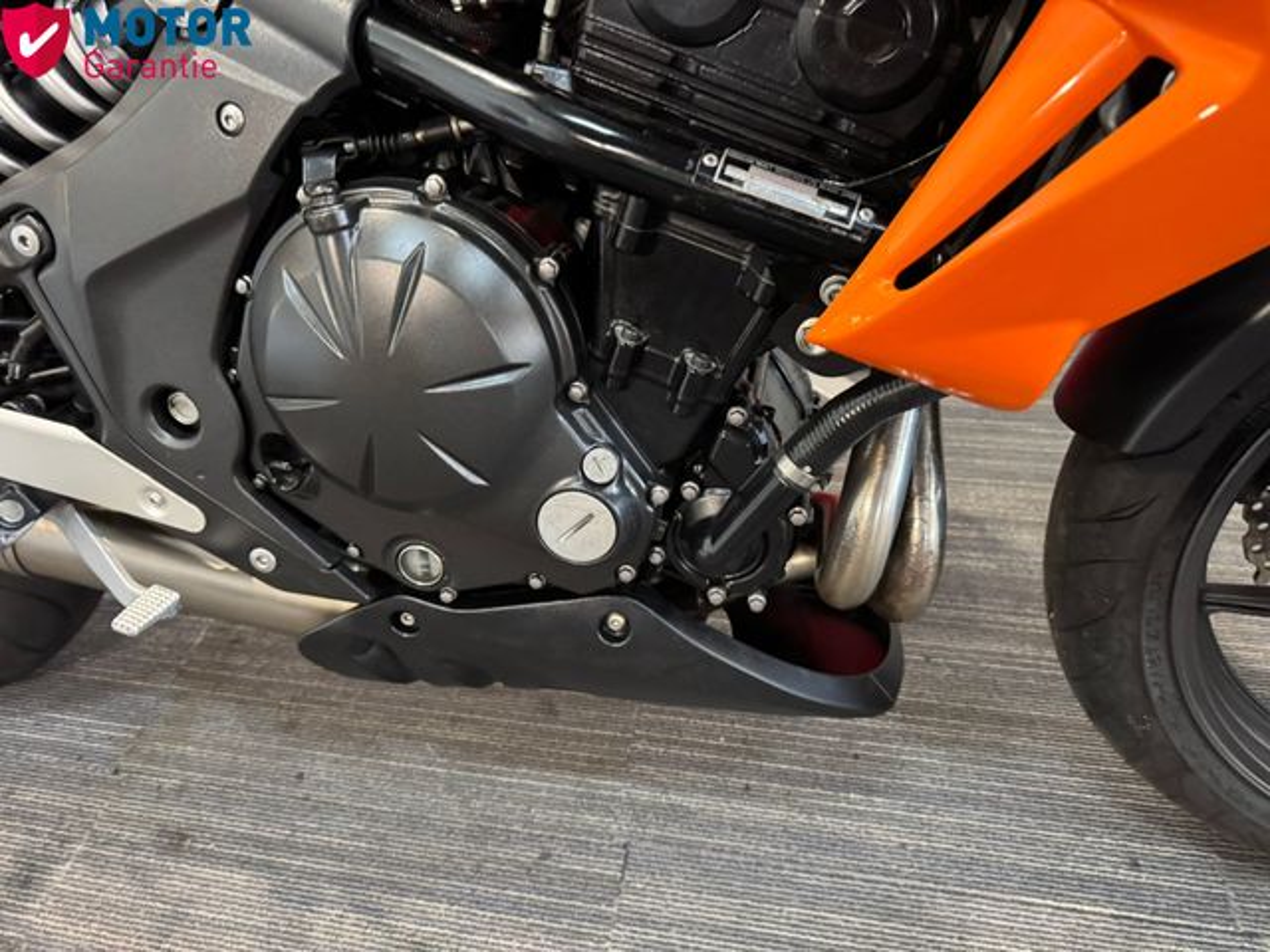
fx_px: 881
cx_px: 635
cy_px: 476
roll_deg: +8.9
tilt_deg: -42.0
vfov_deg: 56.8
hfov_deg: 71.6
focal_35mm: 24
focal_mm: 6.76
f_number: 1.78
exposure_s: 1/33
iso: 800
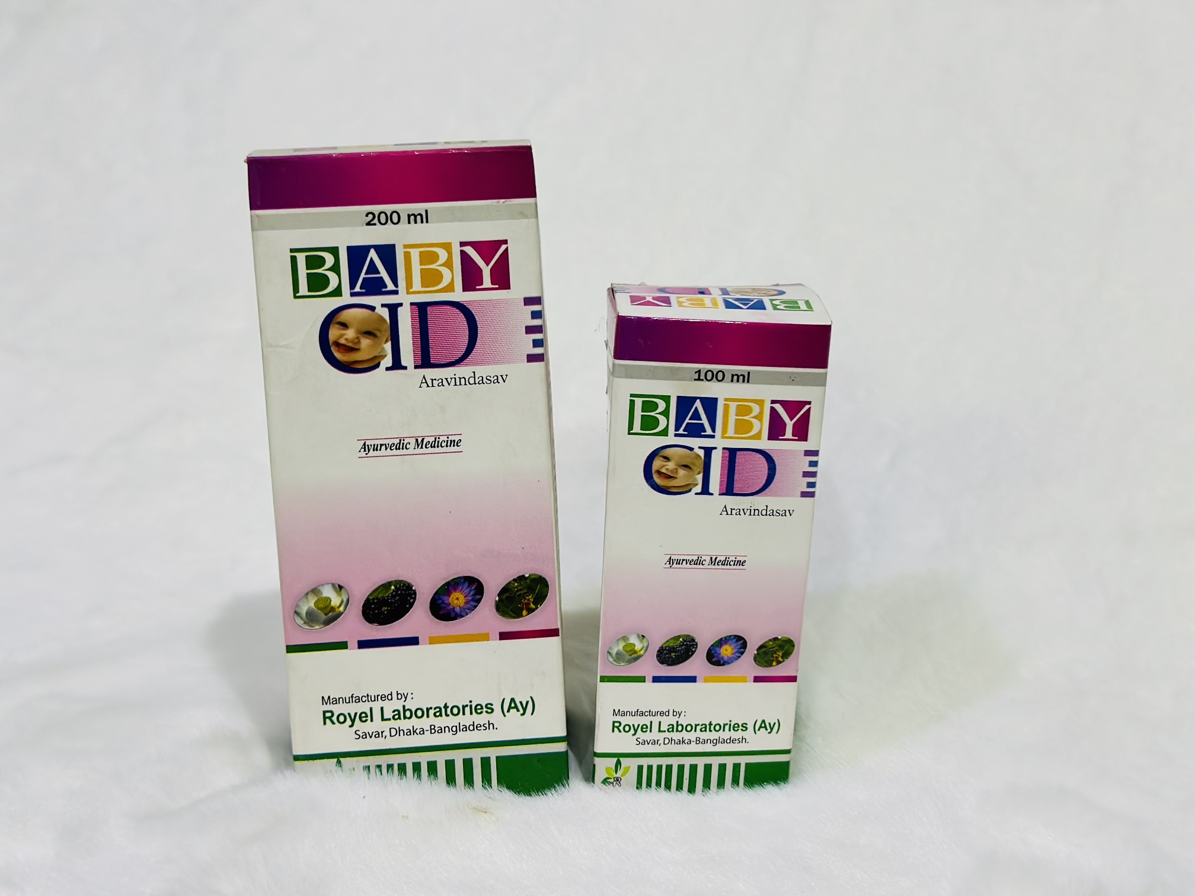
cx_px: 598
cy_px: 448
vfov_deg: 30.3
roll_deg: -0.4
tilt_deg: -12.4
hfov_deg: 39.7
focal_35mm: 48
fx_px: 1657
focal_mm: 6.86
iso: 320
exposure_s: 1/50
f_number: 1.78
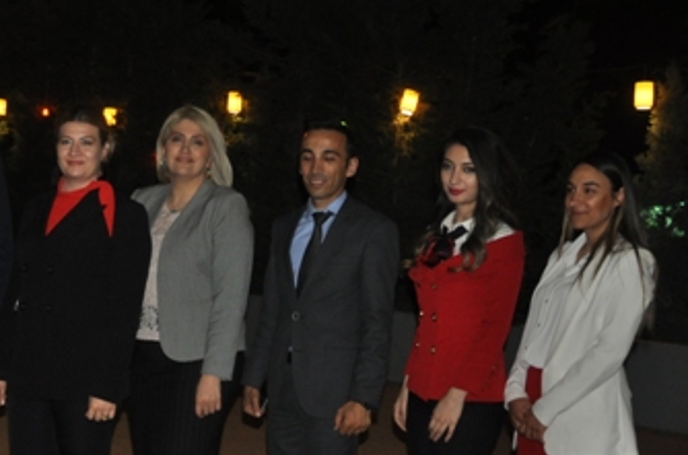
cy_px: 335
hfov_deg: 27.2
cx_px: 70
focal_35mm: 72
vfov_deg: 18.7
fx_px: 1372
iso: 800
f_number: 3.8
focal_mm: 25
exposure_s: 1/60
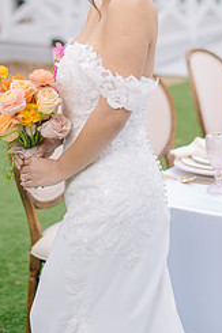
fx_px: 852
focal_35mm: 92
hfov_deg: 14.8
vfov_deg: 21.9
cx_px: 117
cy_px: 77
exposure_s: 1/160
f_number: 2
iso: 64
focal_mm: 50
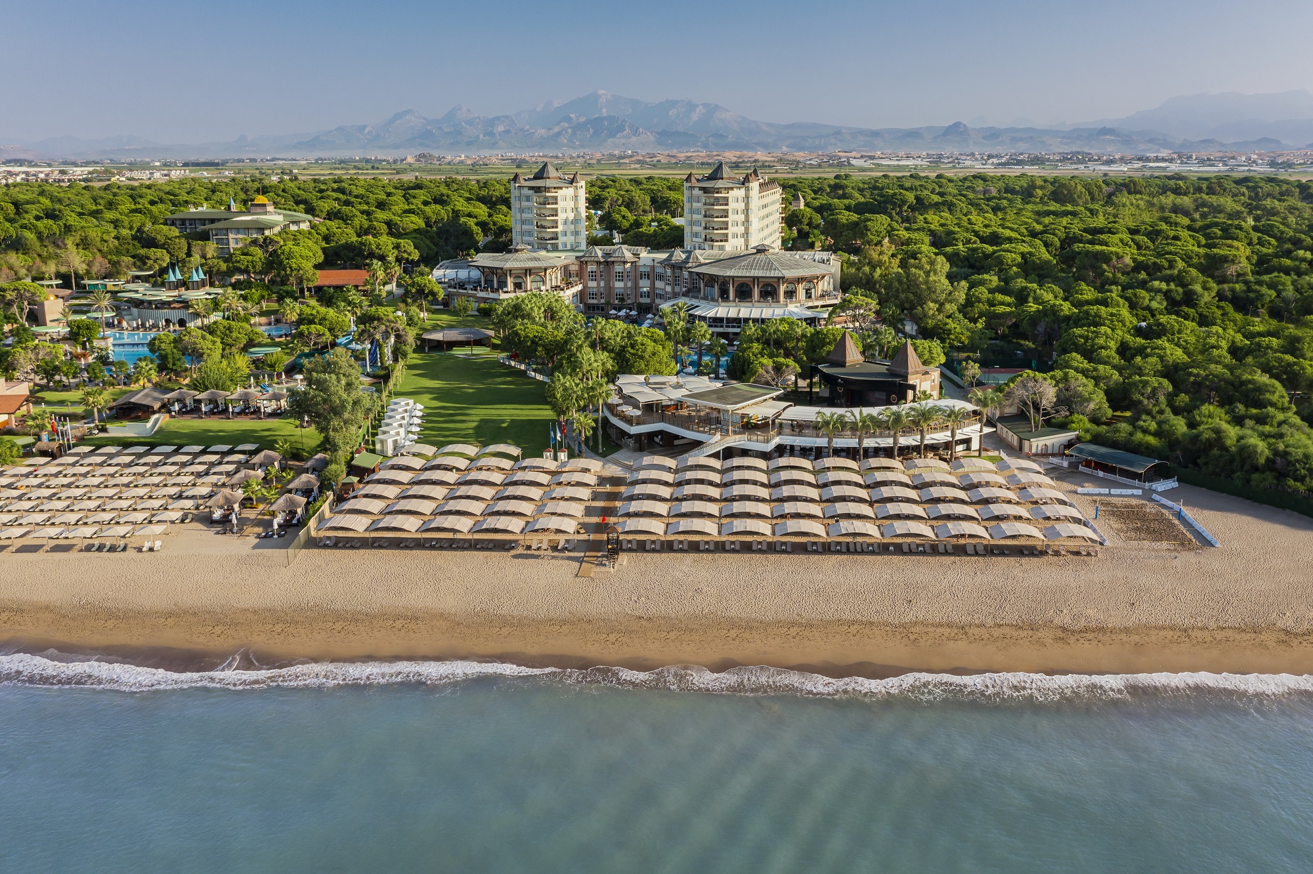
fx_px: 1021
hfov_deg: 65.5
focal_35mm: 28
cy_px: 437
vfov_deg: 46.4
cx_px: 656
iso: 100
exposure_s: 1/25
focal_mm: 10.26
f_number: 6.3
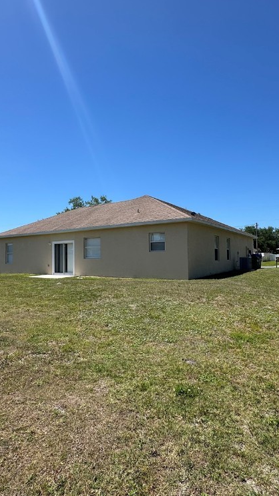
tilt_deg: +3.0
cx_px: 135
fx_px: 276
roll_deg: +0.6
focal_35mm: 21
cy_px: 243
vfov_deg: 83.9
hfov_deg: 53.5
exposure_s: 1/1949
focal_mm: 2.22
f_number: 2.2
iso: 40
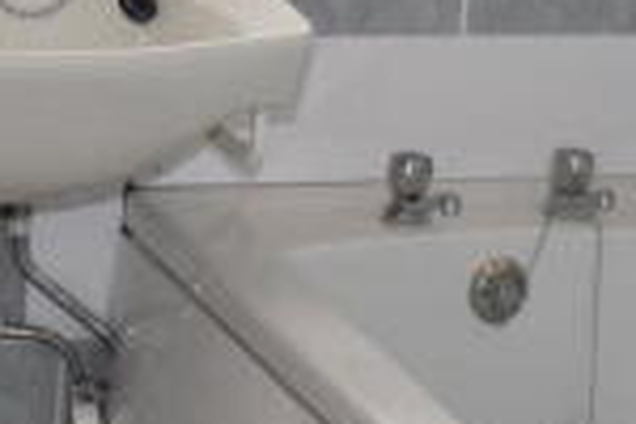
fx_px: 2085
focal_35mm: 118
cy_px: 125
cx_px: 21
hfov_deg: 17.0
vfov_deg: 11.6
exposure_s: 1/200
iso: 800
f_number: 8
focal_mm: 18
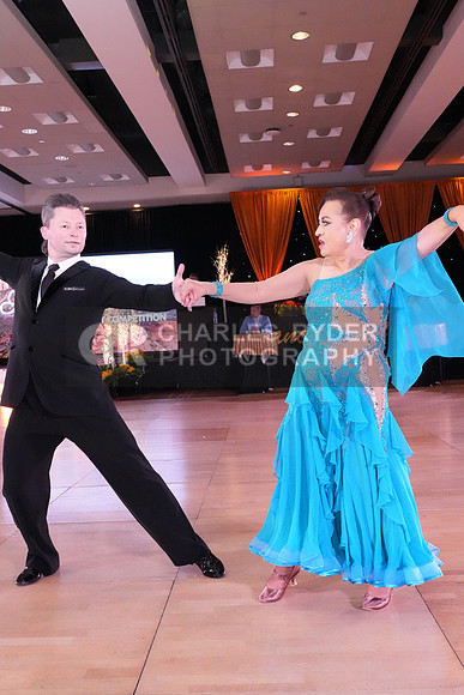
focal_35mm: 36
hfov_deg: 36.9
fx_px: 696
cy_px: 348
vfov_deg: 53.1
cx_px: 232
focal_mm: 24
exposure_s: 1/320
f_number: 7.1
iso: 8000
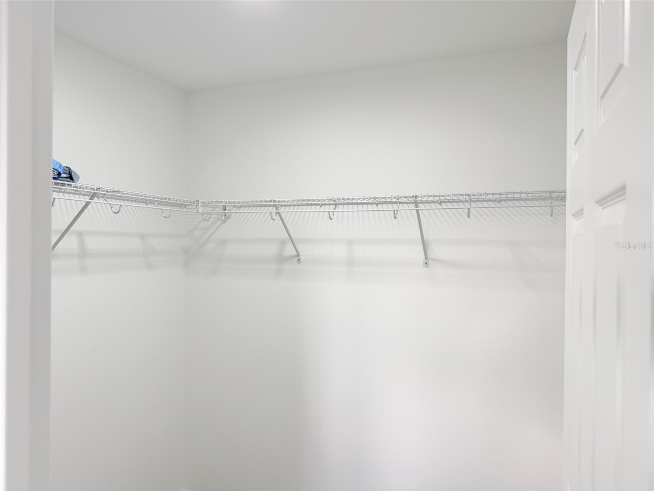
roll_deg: -0.3
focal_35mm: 24
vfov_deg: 56.8
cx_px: 327
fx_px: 453
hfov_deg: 71.6
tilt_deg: -0.4
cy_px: 246
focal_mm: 6.76
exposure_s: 1/120
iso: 100
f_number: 1.78
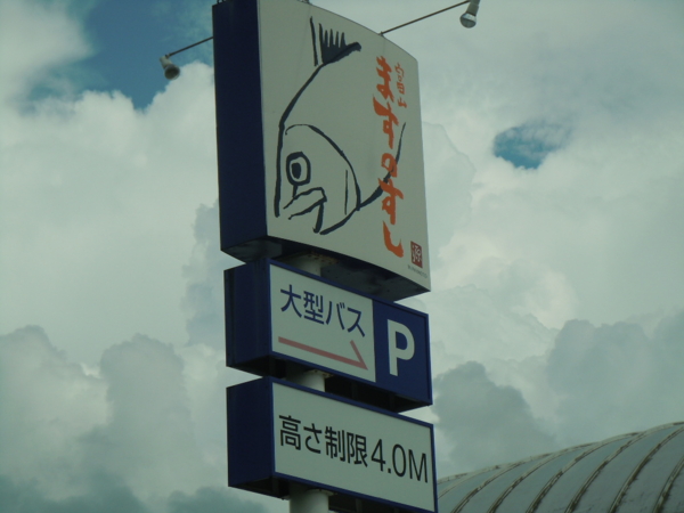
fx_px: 2628
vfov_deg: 11.1
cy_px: 256
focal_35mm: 133
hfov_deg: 14.8
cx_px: 342
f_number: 9.2
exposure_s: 1/400
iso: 100
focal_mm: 24
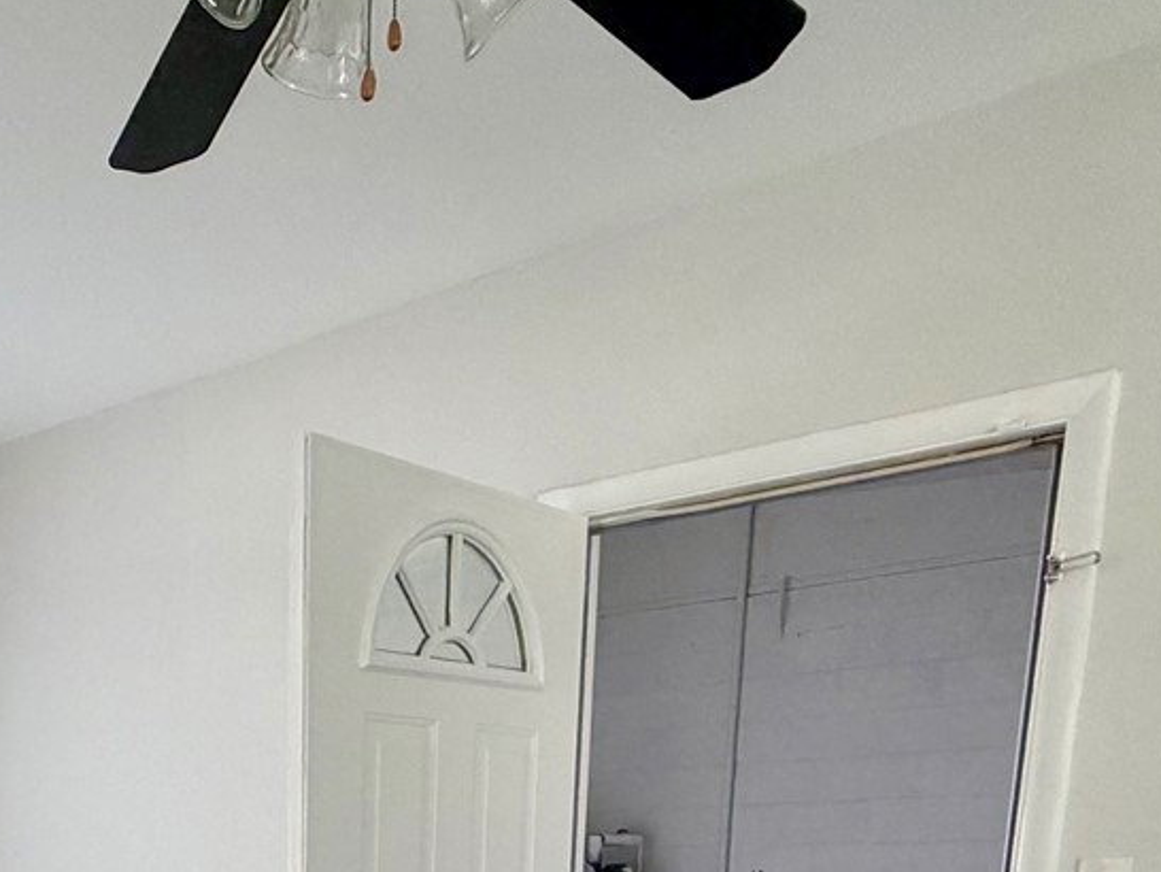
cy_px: 1183
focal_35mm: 41
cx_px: 170
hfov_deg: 42.8
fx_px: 1376
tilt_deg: -11.9
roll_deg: +1.2
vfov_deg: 28.0
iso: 250
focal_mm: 2.22
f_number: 2.2
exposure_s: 1/120
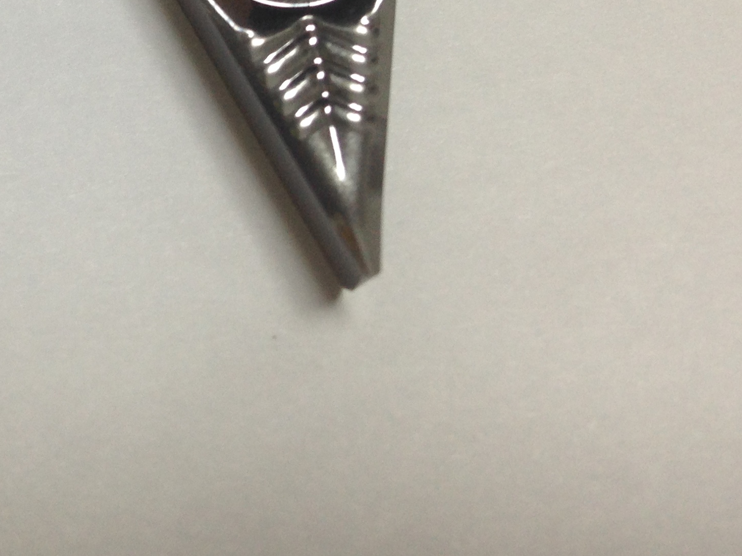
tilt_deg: -63.7
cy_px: -47
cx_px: -28
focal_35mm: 74
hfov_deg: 24.9
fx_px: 1586
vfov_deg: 19.1
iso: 50
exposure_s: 1/40
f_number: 2.4
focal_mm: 4.12
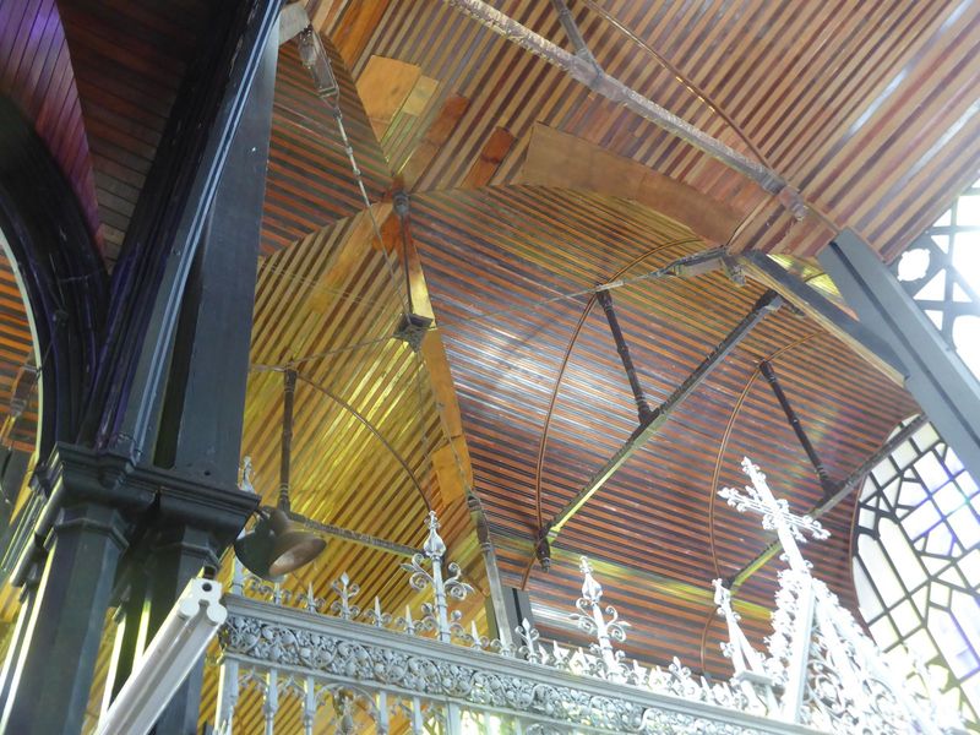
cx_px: 490
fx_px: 963
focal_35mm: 34
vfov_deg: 41.8
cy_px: 368
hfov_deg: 54.0
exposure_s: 1/13
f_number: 3.6
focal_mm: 5.8
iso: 400
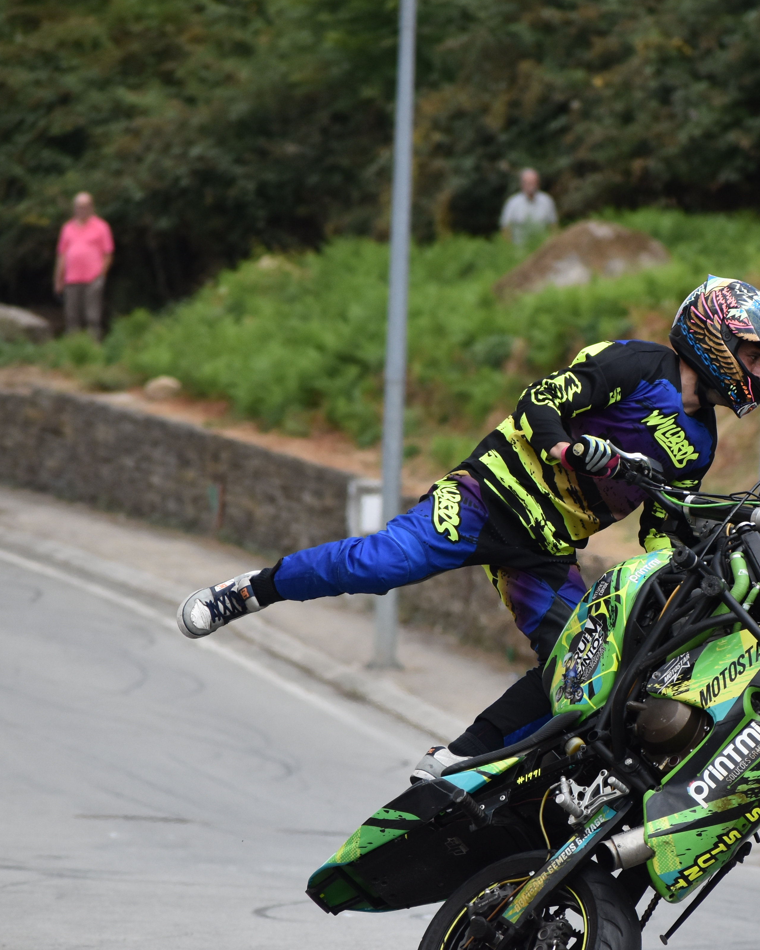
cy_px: 560
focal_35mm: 531
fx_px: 14929
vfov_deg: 3.6
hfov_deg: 2.9
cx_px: 608
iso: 450
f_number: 5.3
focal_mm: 200
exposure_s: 1/1000
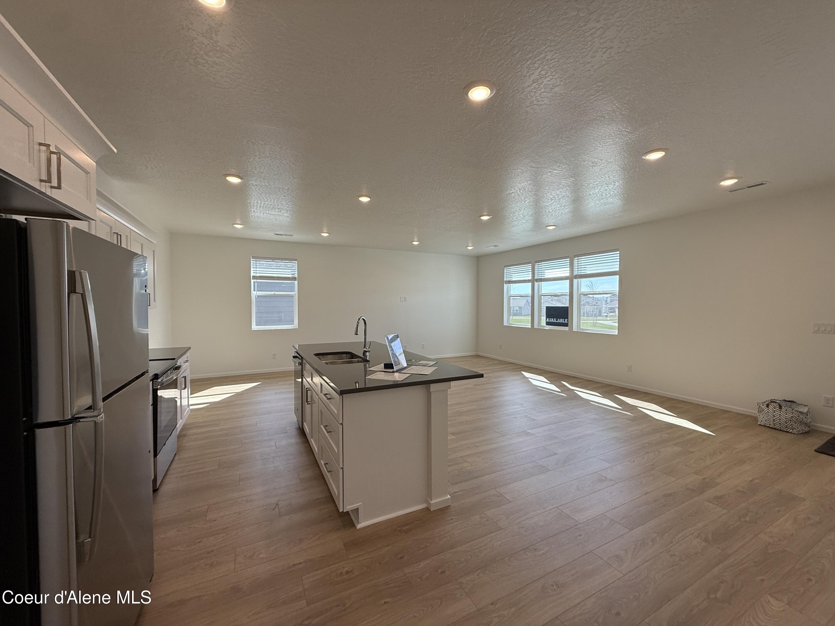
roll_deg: +0.1
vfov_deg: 85.7
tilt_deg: -0.9
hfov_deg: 102.1
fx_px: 338
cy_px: 313
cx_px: 418
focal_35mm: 14
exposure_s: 1/262
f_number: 2.2
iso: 64
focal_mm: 2.22
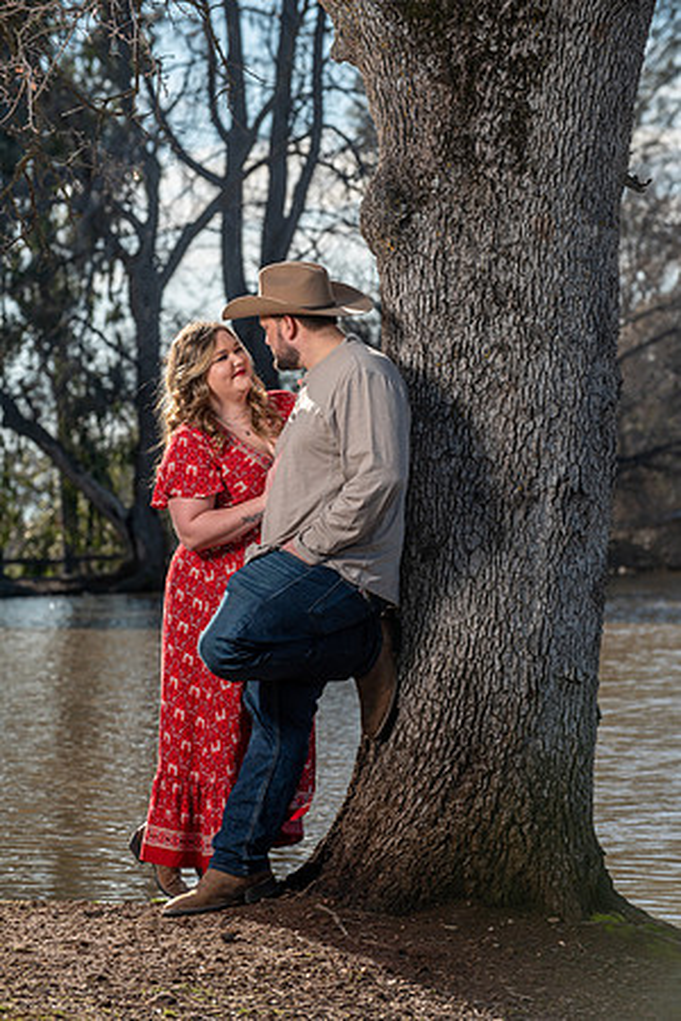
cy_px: 510
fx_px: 4398
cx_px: 340
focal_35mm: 155
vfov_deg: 13.2
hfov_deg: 8.9
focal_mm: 155
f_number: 6.3
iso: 50
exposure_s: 1/250
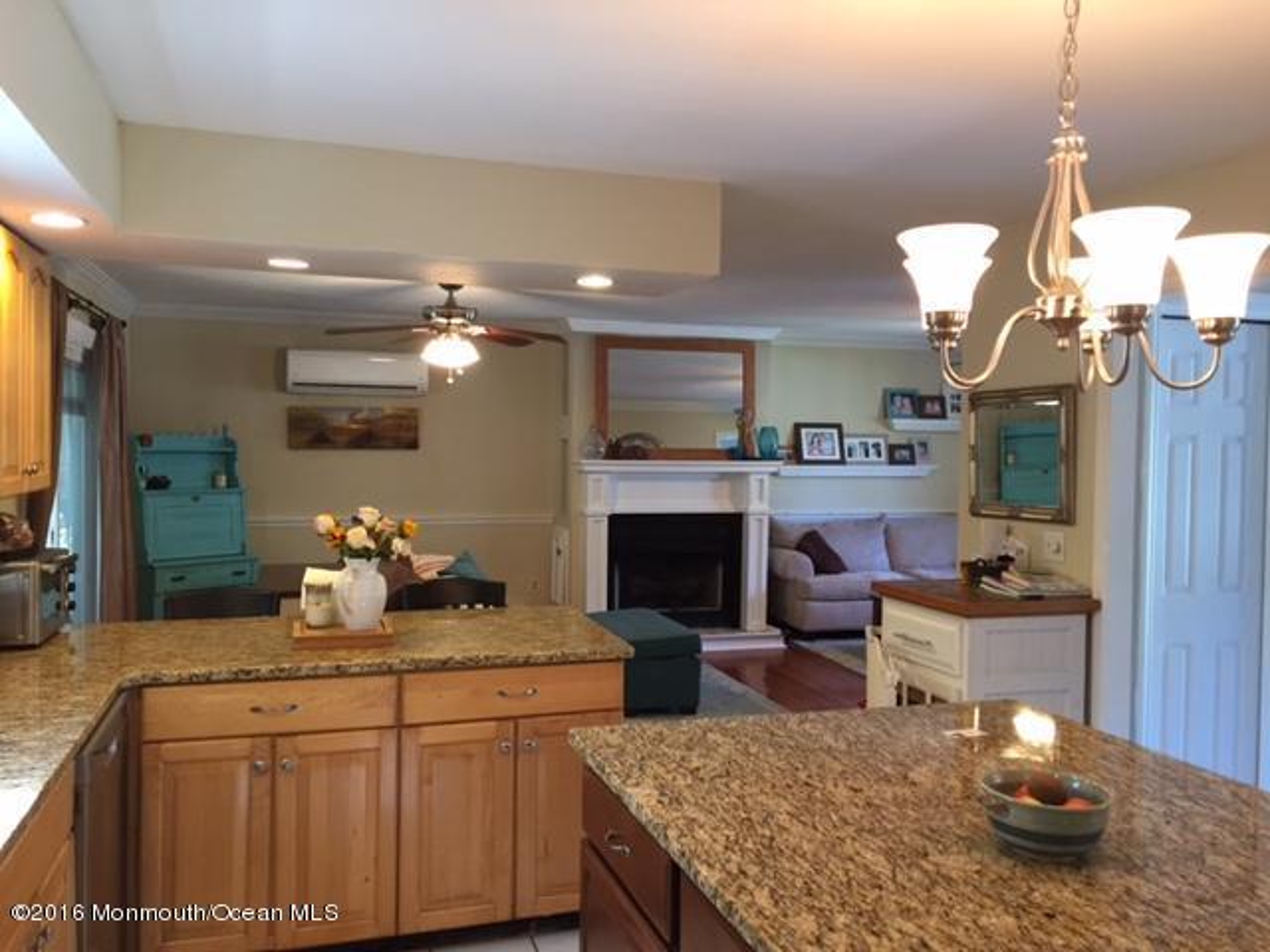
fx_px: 1064
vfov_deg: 48.2
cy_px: 476
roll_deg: -1.7
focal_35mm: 29
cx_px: 635
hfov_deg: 61.7
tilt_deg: -1.7
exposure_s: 1/30
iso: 125
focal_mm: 4.15
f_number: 2.2
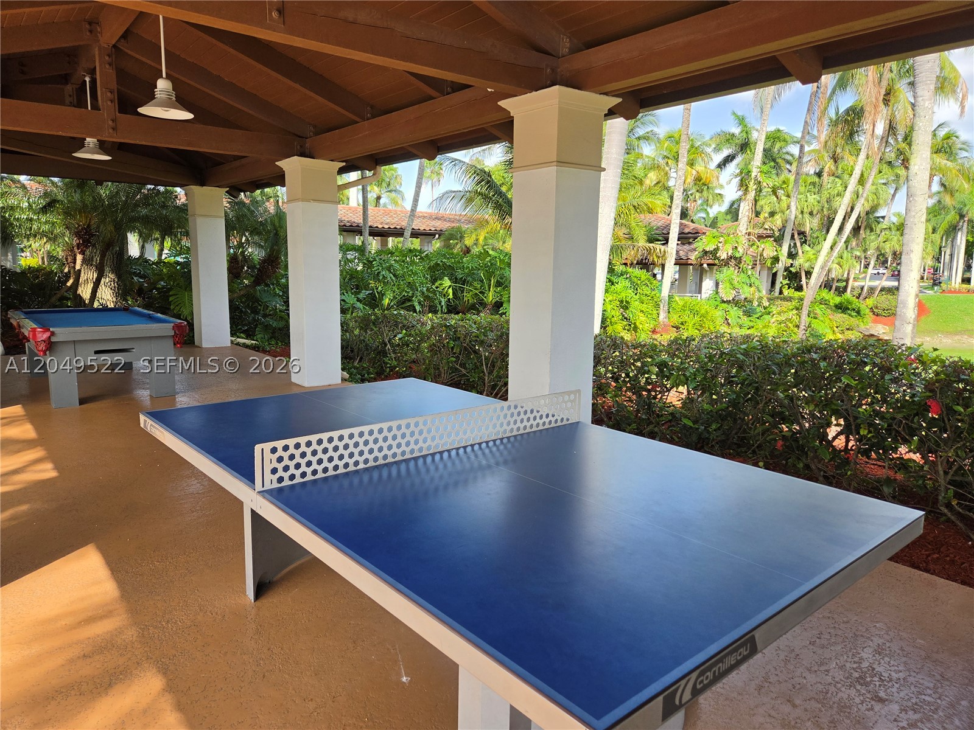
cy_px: 365
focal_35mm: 23
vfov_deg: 58.9
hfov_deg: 73.9
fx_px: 647
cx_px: 487
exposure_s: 1/1645
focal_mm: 5.4
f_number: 1.8
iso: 80
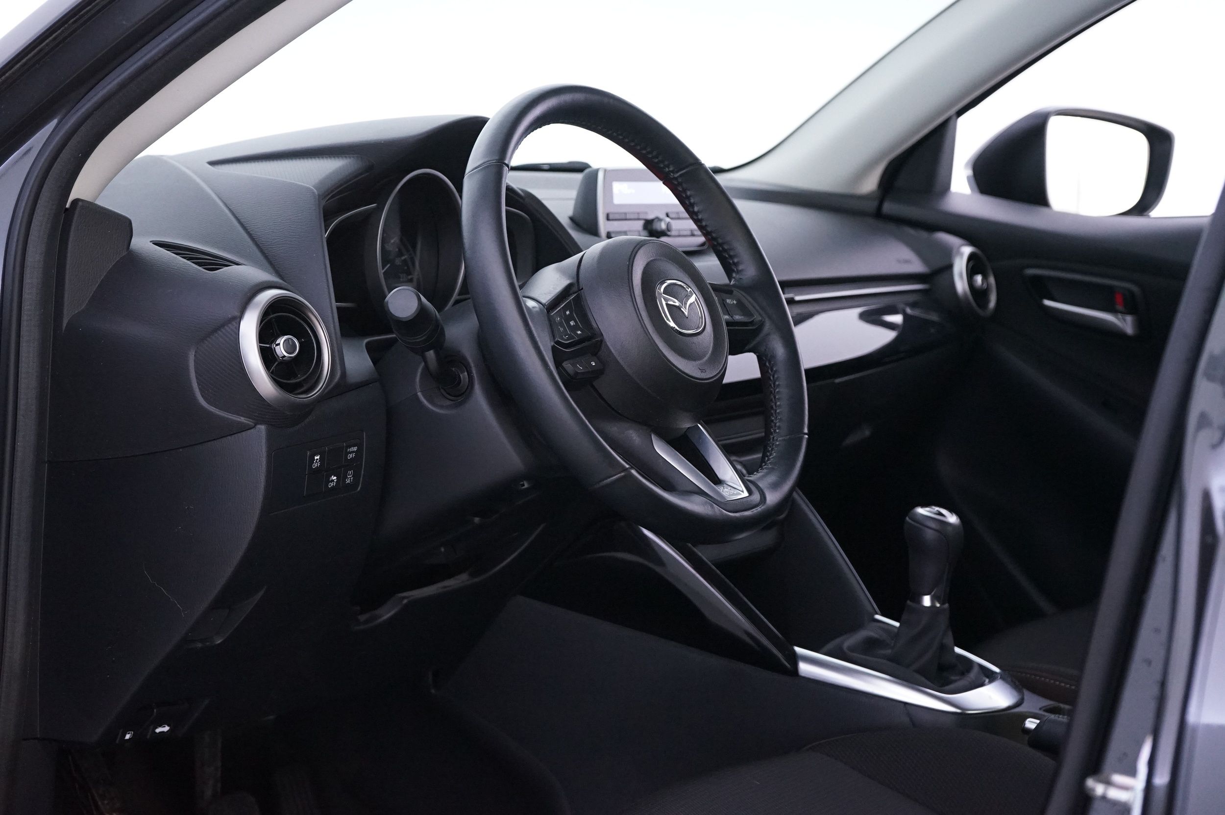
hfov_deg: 31.4
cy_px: 408
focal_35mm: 64
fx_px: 2176
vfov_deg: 21.2
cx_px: 612
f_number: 6.3
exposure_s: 1/15
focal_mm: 64
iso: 4000
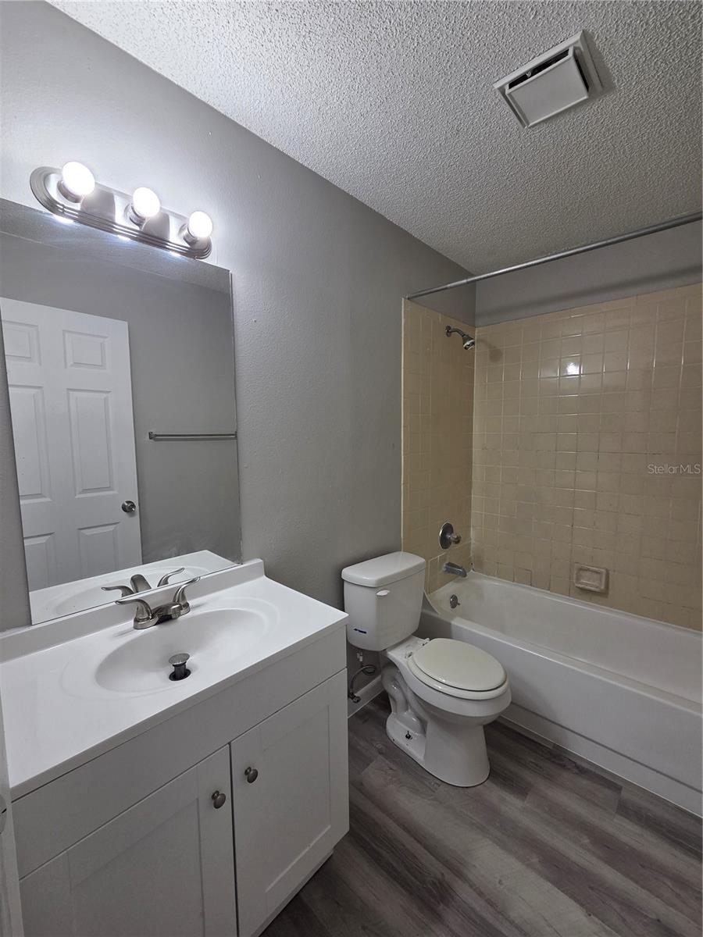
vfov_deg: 106.2
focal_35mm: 13
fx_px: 352
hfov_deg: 89.9
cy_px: 468
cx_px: 352
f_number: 2.2
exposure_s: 1/120
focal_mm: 2.2
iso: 125
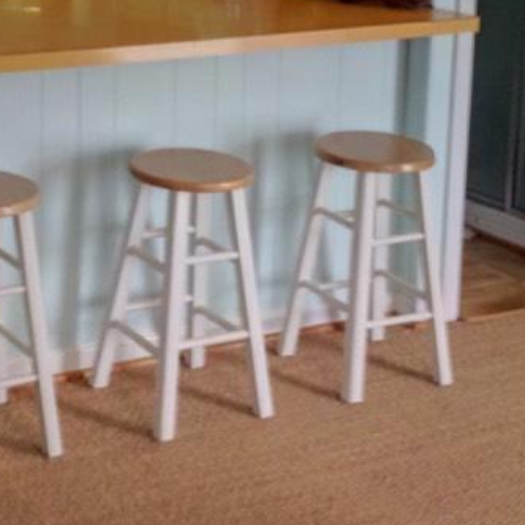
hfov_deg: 21.4
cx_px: 52
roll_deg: -2.2
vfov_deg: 21.3
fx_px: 1356
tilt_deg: -10.2
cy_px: 16
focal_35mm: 79
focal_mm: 4.15
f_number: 2.2
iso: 125
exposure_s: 1/30
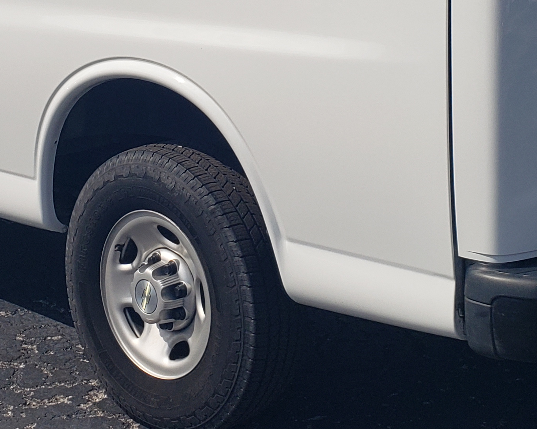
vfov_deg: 19.6
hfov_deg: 25.4
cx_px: 263
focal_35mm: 75
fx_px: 1192
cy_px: -30
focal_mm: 4.3
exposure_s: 1/3512
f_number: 2.4
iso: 50
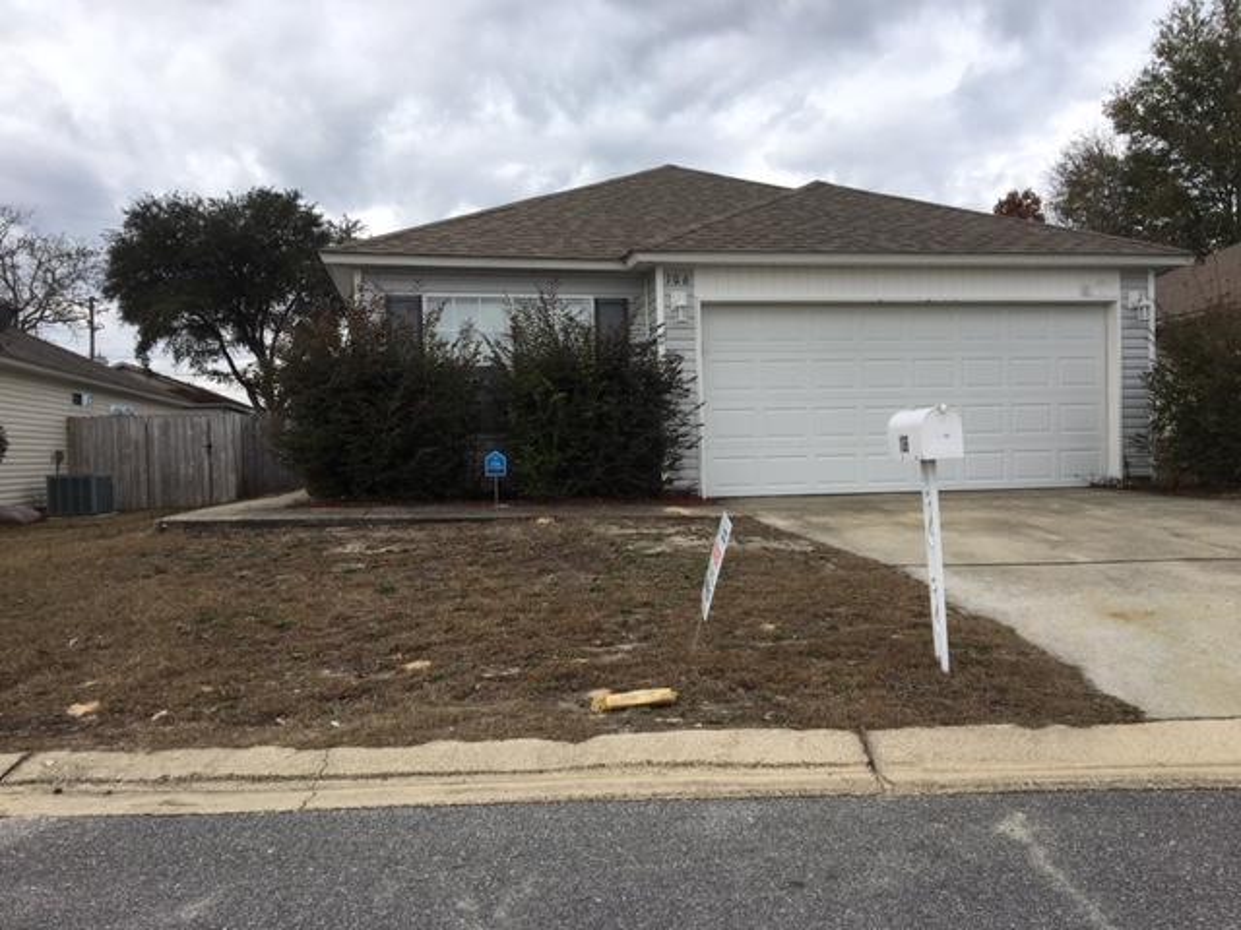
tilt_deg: -1.0
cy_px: 465
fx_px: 1040
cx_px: 620
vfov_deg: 48.2
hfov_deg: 61.7
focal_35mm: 29
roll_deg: +0.9
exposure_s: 1/1672
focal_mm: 4.15
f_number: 2.2
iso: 25
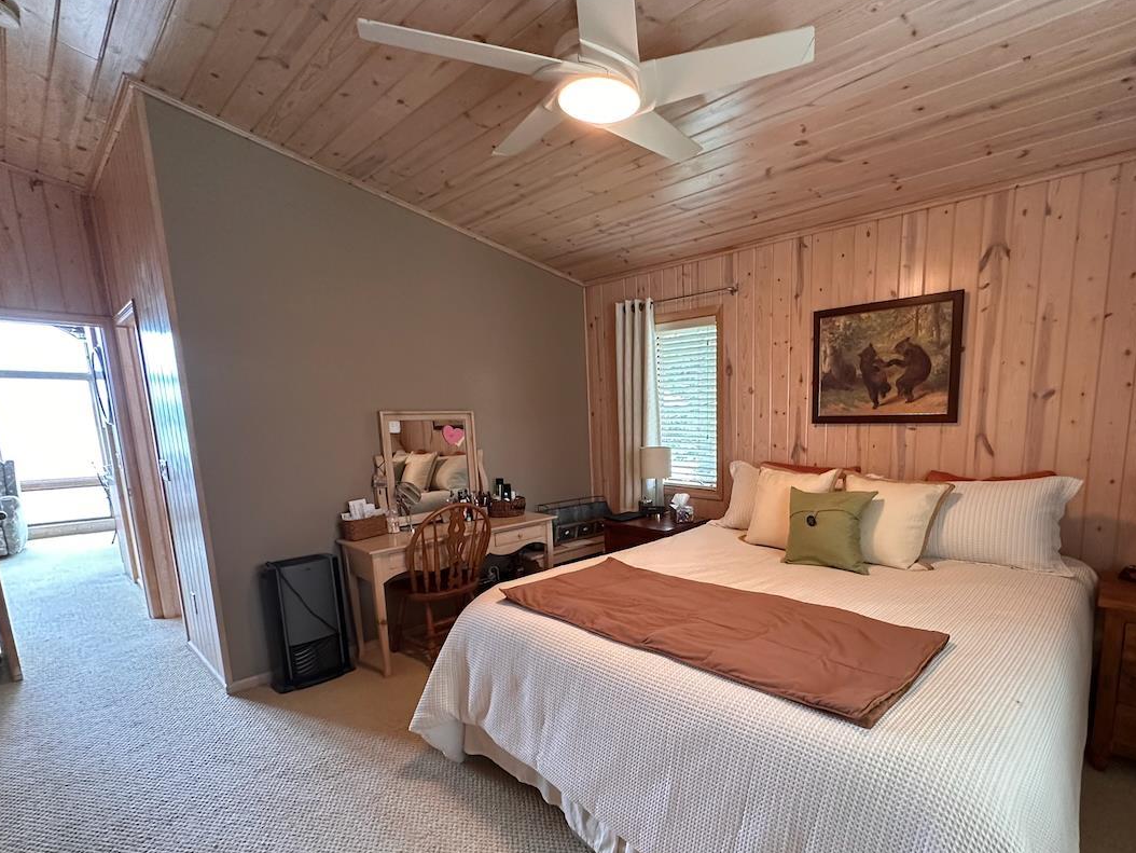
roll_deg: +0.4
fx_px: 558
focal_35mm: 17
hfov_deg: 89.9
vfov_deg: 74.1
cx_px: 681
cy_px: 503
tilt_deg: -8.7
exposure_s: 1/60
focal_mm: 2.22
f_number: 2.2
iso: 400
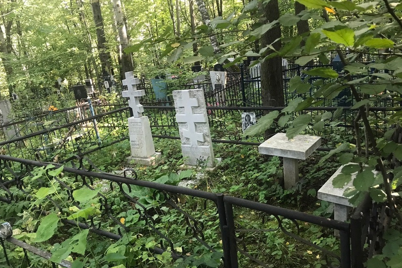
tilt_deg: -13.1
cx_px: 195
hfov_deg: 61.9
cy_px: 115
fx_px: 335
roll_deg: +9.4
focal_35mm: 30
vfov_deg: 43.5
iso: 32
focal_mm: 3.99
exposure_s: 1/33
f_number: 1.8
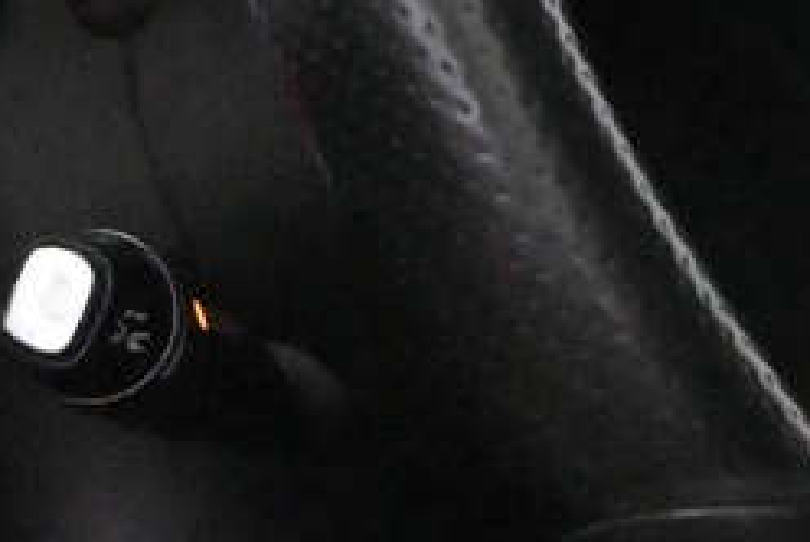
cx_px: 1640
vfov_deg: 2.8
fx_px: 11015
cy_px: -330
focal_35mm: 489
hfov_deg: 4.2
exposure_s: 1/80
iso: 18000
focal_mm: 50
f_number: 6.3
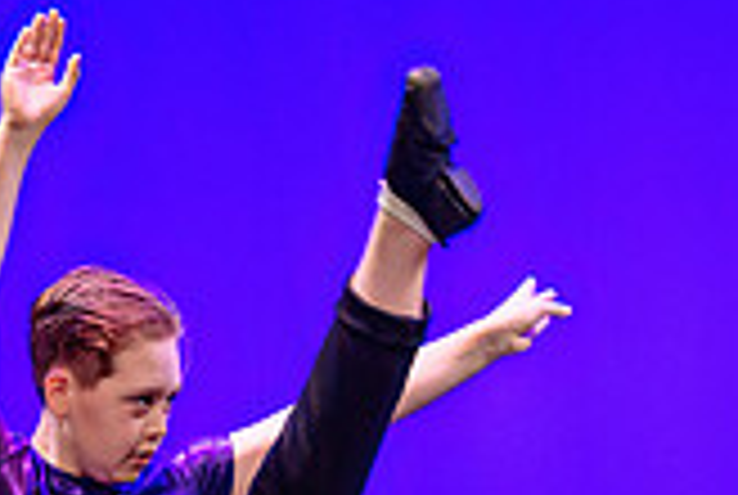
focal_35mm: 808
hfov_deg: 2.5
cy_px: 705
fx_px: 16594
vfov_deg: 1.7
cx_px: 665
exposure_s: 1/320
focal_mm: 200
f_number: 2.8
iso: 1250
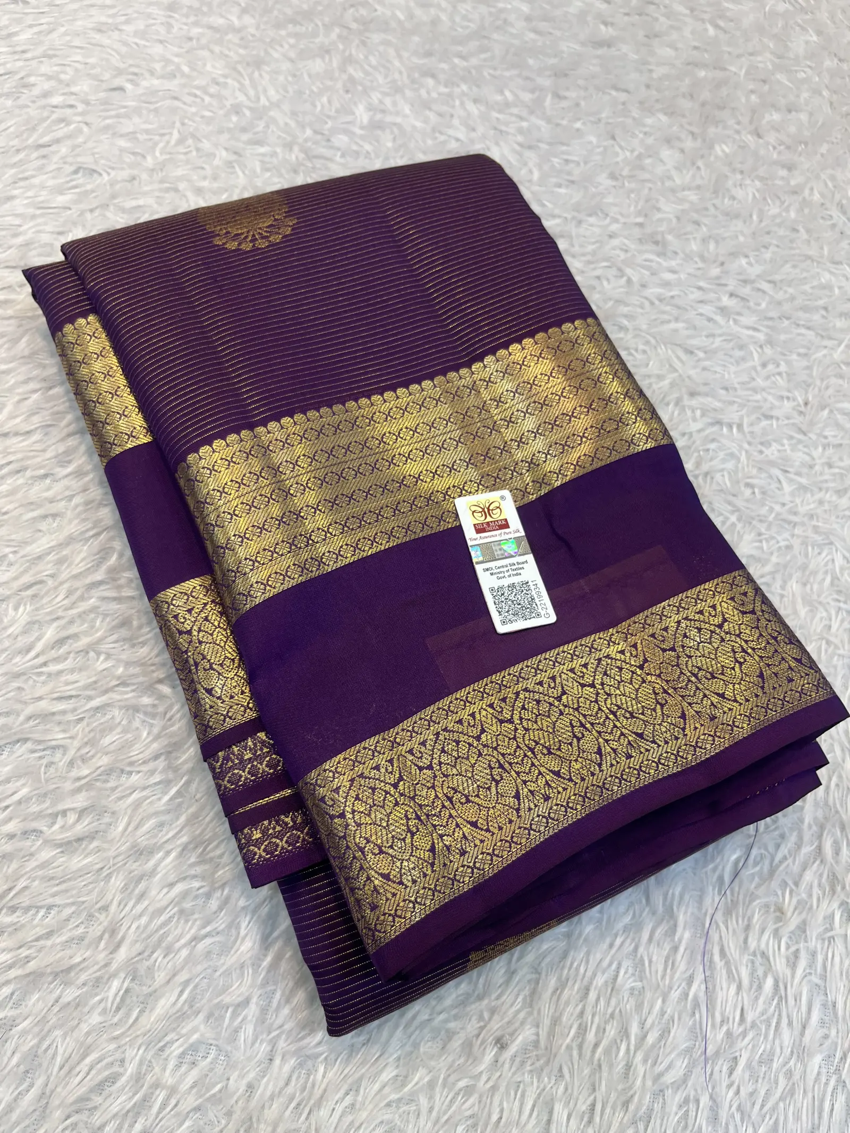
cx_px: 425
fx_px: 851
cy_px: 566
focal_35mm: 26
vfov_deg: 67.3
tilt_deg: -67.4
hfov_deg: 53.1
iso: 80
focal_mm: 5.1
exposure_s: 1/100
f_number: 1.6
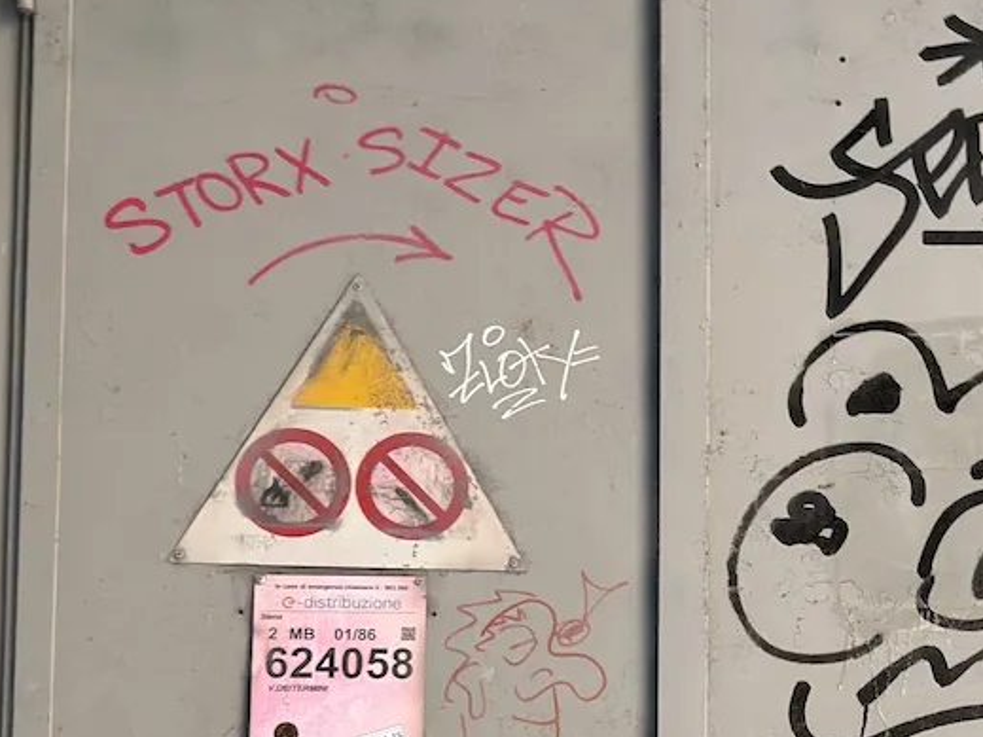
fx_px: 2300
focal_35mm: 81
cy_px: 595
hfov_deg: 23.2
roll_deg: -0.3
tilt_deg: +3.9
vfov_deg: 18.0
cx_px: 956
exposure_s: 1/40
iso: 400
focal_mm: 6.76
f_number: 1.78
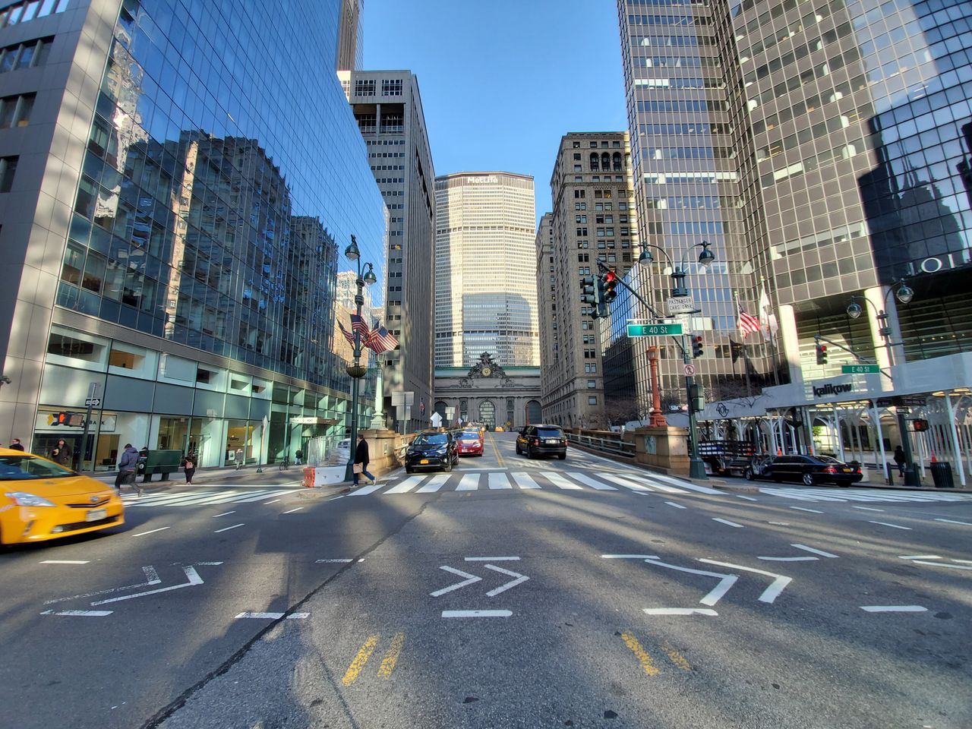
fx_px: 365
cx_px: 486
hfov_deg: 106.2
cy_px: 364
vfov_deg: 89.9
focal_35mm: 13
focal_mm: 1.8
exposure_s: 1/186
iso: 50
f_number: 2.2
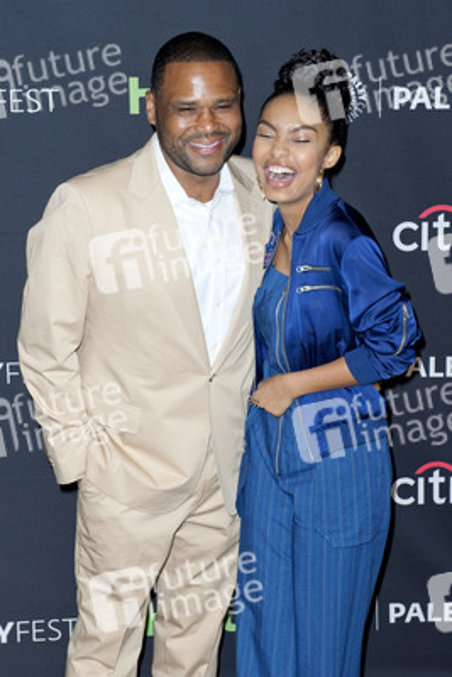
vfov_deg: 30.5
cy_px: 338
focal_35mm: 66
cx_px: 226
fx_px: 1242
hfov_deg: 20.6
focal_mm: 66
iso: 640
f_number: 5.6
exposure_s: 1/320
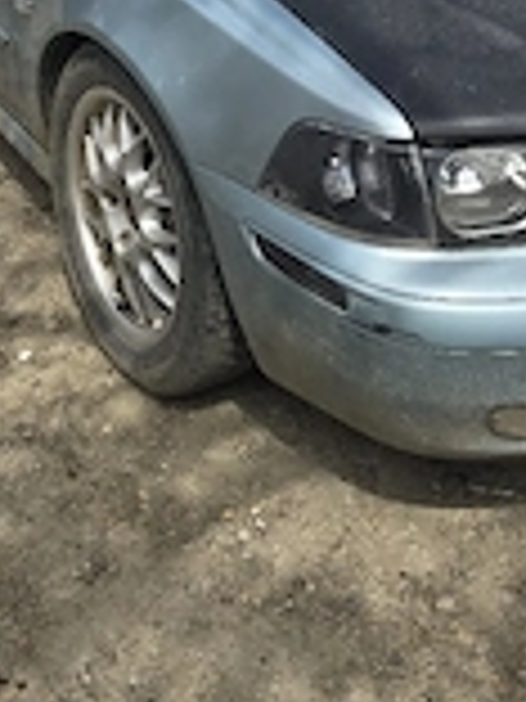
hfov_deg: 24.6
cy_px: -122
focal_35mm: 59
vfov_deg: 28.7
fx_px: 1195
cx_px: 373
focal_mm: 6.3
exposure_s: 1/714
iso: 12
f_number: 1.7
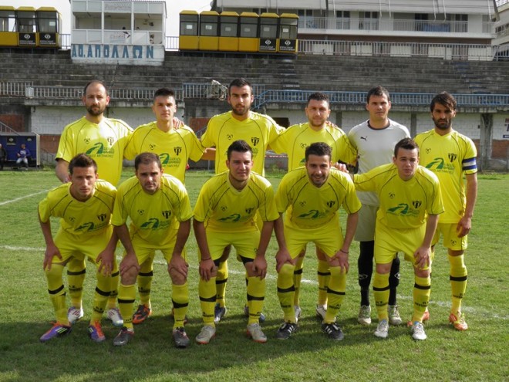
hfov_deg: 38.9
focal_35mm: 49
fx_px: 721
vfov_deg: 29.7
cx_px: 254
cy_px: 191
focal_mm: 8.9
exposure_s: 1/250
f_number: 5.5
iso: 50
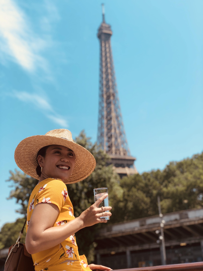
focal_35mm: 52
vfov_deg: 36.8
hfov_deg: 28.0
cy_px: 136
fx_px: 407
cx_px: 102
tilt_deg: +20.1
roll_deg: +3.1
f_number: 2.4
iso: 16
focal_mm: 6
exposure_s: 1/750
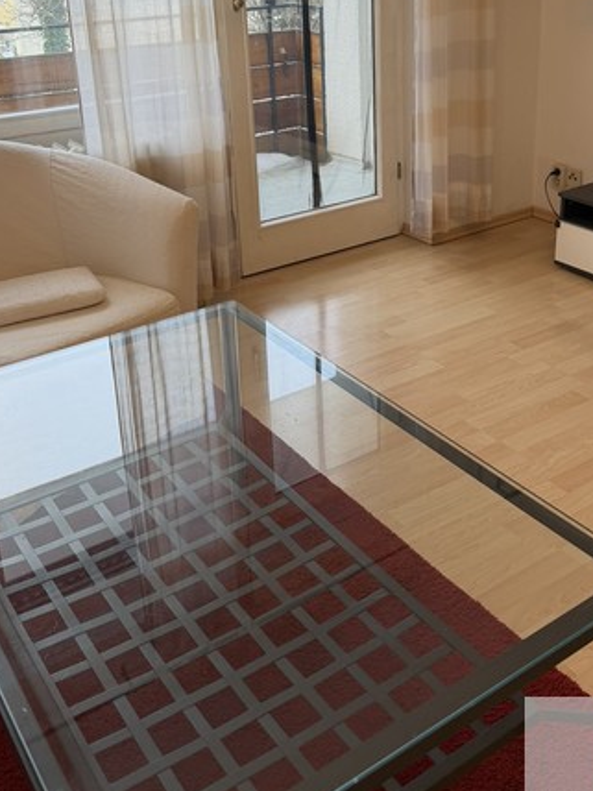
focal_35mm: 40
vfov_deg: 45.5
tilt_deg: -18.4
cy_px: 221
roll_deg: +1.5
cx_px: 335
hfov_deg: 35.9
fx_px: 914
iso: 125
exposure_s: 1/100
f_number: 1.78
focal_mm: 6.76
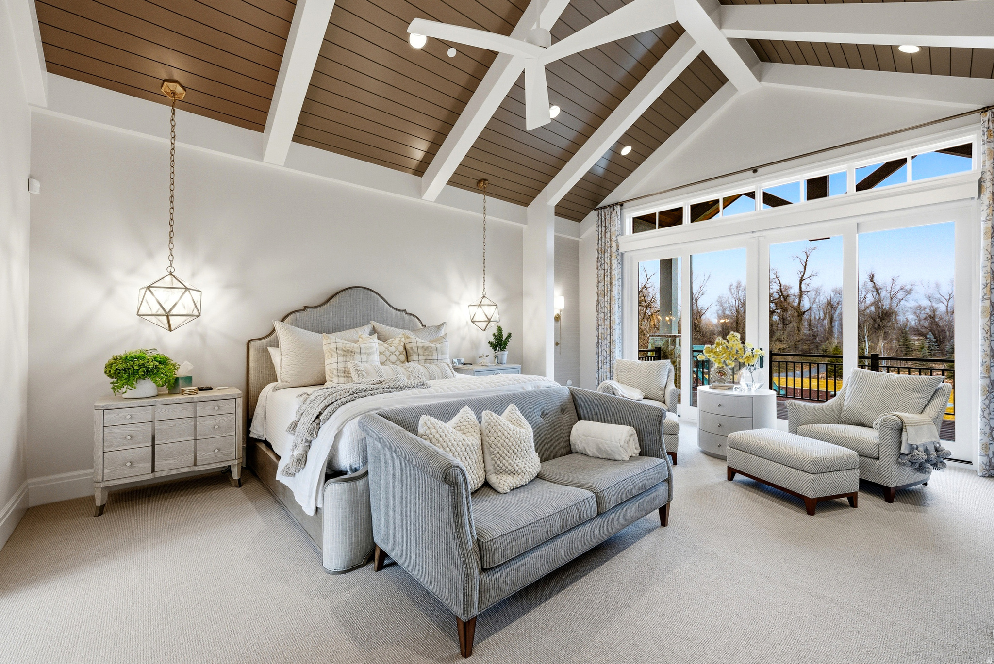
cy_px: 332
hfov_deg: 104.2
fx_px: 387
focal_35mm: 14
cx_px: 497
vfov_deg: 81.3
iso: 1600
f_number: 4
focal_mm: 14
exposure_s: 1/6400
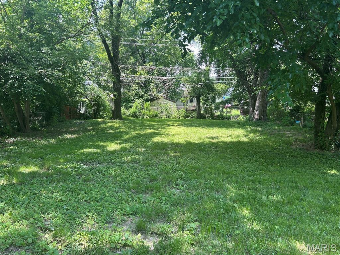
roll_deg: +1.1
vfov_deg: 53.1
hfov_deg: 67.3
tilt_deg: -9.6
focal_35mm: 26
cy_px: 128
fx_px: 255
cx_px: 170
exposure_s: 1/361
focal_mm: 5.7
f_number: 1.5
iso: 50
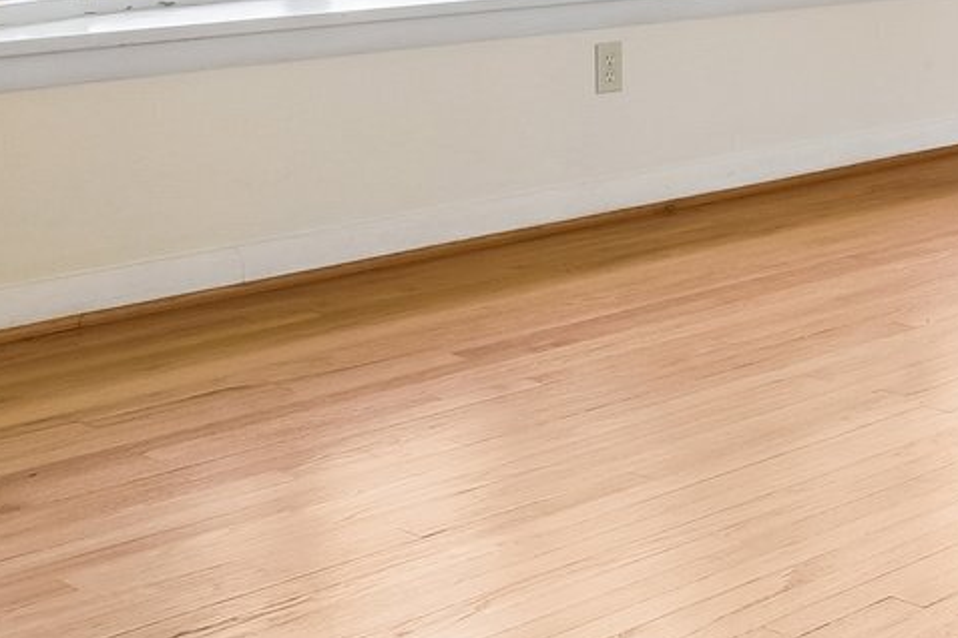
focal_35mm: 73
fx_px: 1942
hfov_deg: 24.0
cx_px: 1273
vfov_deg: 17.5
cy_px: -198
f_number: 11
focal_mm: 17
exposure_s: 1/15
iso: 400
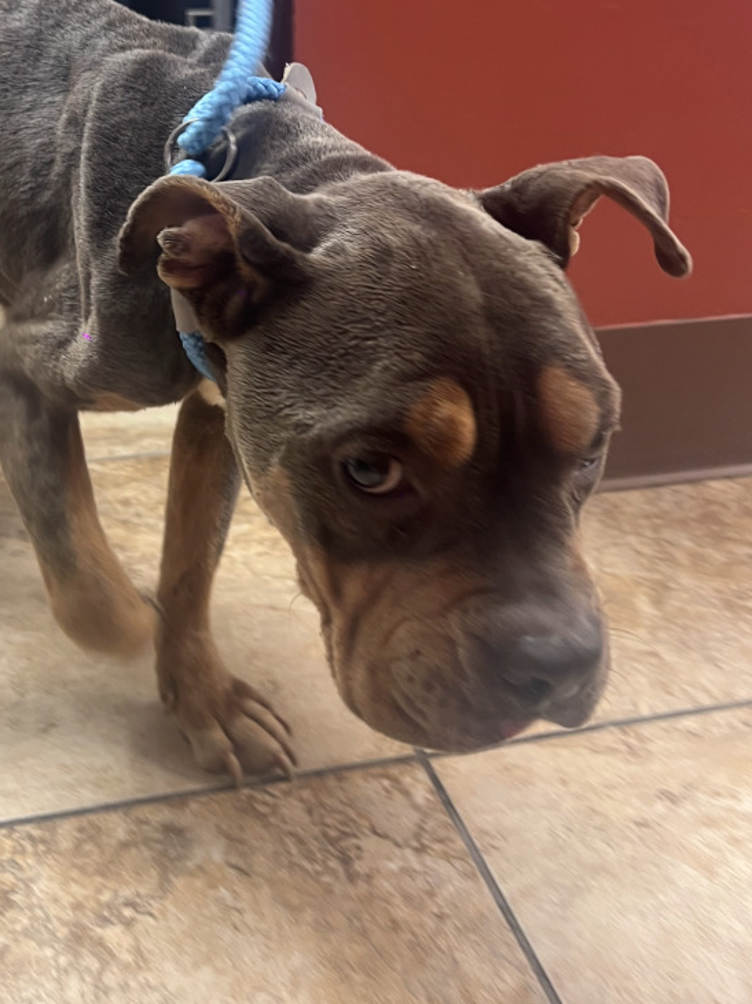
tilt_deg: -16.2
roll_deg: +0.3
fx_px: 1101
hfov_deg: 37.2
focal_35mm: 38
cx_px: 238
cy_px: 324
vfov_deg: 48.1
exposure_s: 1/44
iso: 100
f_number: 1.5
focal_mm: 5.7
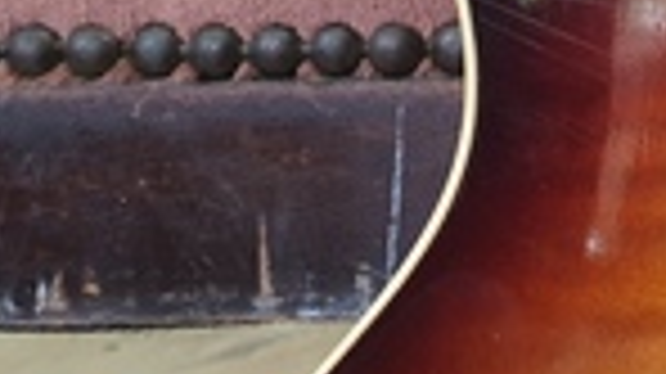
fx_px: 1694
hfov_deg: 18.7
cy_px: -228
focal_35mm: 96
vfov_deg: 11.9
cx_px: 1084
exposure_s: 1/50
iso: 160
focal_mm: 4.3
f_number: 2.4
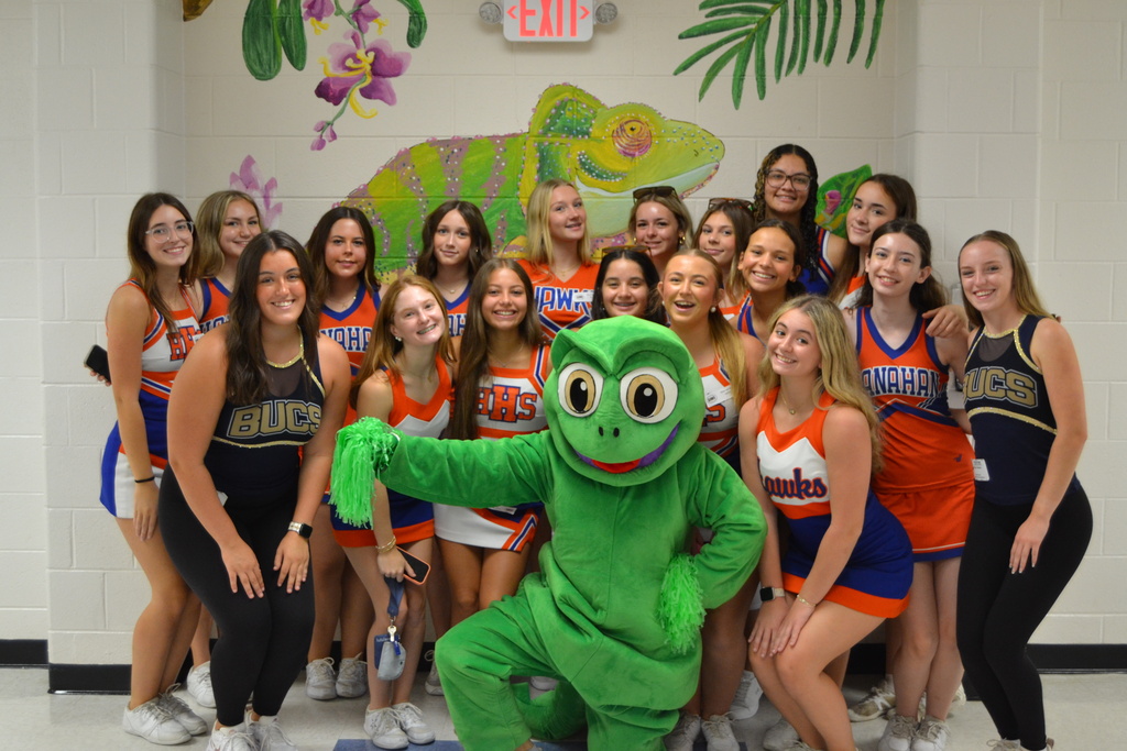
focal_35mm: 45
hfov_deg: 43.6
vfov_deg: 29.9
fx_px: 1409
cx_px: 564
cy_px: 376
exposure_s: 1/60
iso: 1000
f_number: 4.2
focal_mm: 30
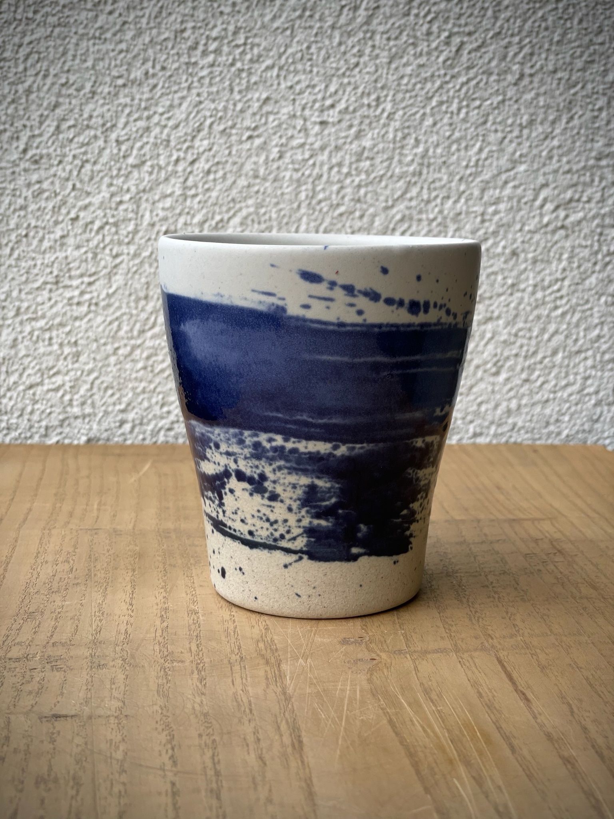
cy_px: 410
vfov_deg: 36.8
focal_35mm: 52
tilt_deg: -9.5
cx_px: 307
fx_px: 1230
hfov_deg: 28.0
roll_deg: -0.6
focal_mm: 6
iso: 32
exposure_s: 1/372
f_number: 2
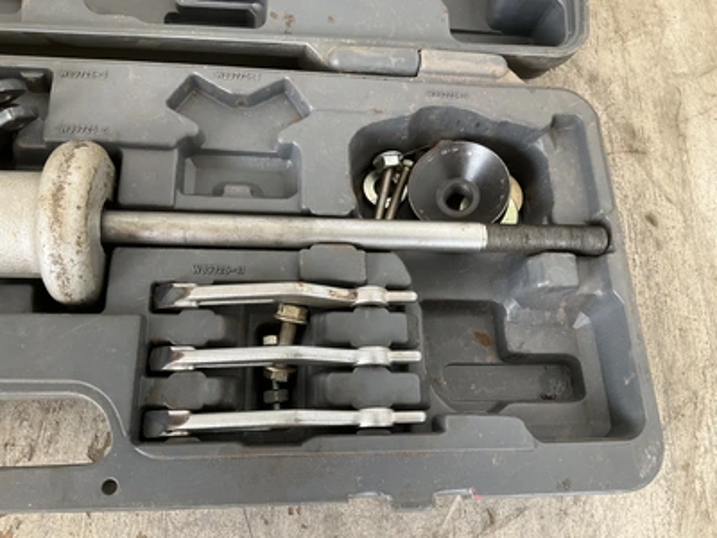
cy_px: 269
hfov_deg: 61.7
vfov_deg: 48.2
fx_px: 601
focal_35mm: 29
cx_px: 358
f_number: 1.8
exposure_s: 1/122
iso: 50
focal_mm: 3
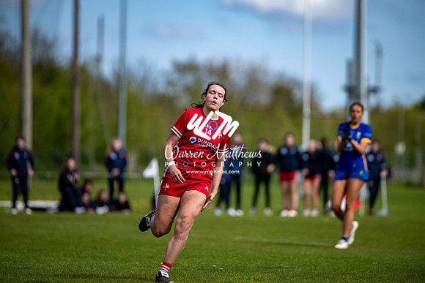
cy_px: 142
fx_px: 3542
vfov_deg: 4.6
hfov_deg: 6.9
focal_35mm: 300
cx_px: 212
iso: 180
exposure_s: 1/6400
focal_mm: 300
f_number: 2.8
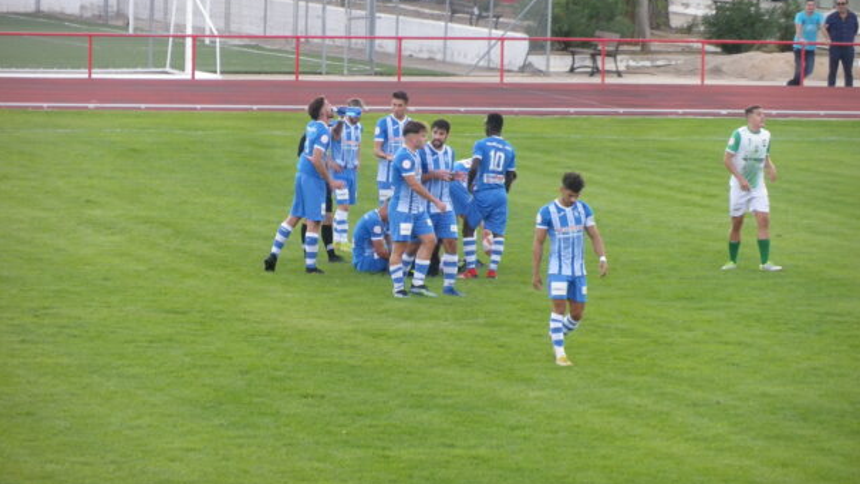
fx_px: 6270
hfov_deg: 7.8
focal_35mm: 275
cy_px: 212
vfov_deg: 4.4
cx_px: 429
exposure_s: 1/125
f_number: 5.3
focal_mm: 45
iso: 160
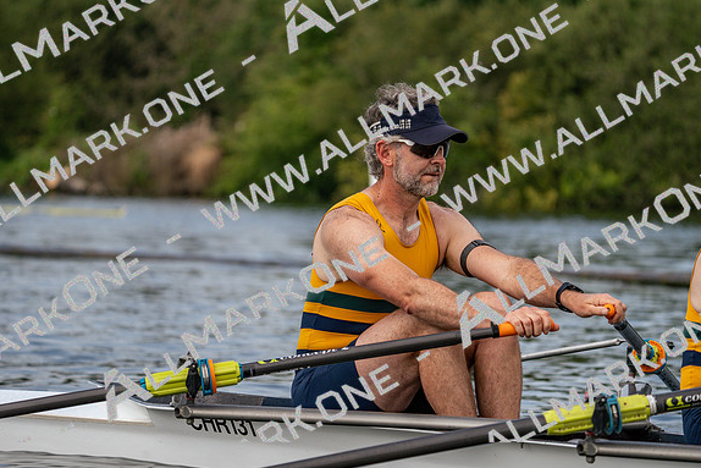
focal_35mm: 202
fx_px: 3934
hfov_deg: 10.2
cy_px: 233
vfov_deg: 6.8
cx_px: 352
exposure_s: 1/1600
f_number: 5.6
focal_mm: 200
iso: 400
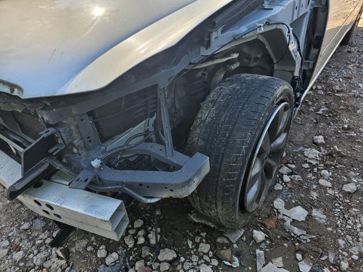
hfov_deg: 73.9
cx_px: 182
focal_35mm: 23
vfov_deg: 58.9
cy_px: 136
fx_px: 241
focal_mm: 6.3
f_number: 1.7
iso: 25
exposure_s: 1/180
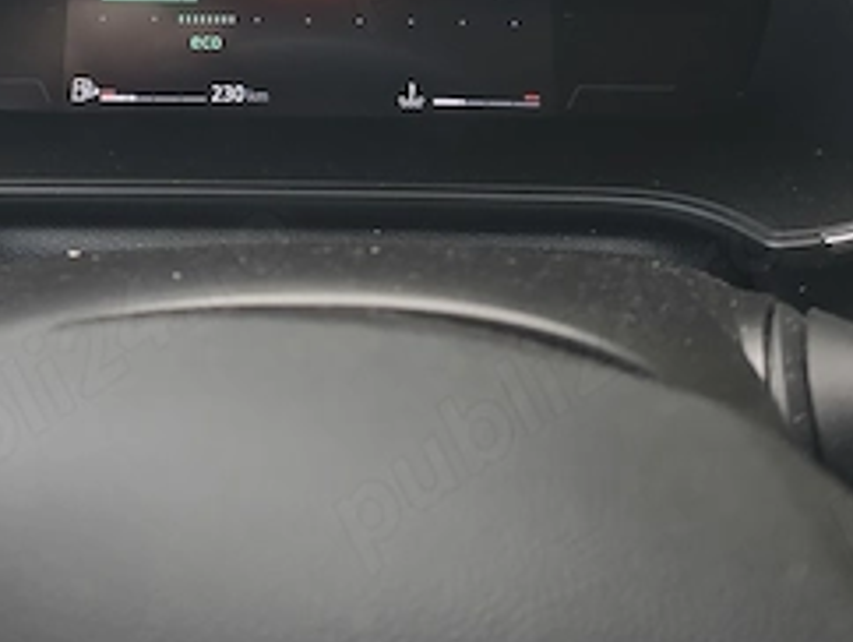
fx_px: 1406
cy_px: -123
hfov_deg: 33.6
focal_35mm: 57
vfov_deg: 23.5
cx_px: 310
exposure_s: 1/180
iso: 40
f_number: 1.7
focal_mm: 6.3
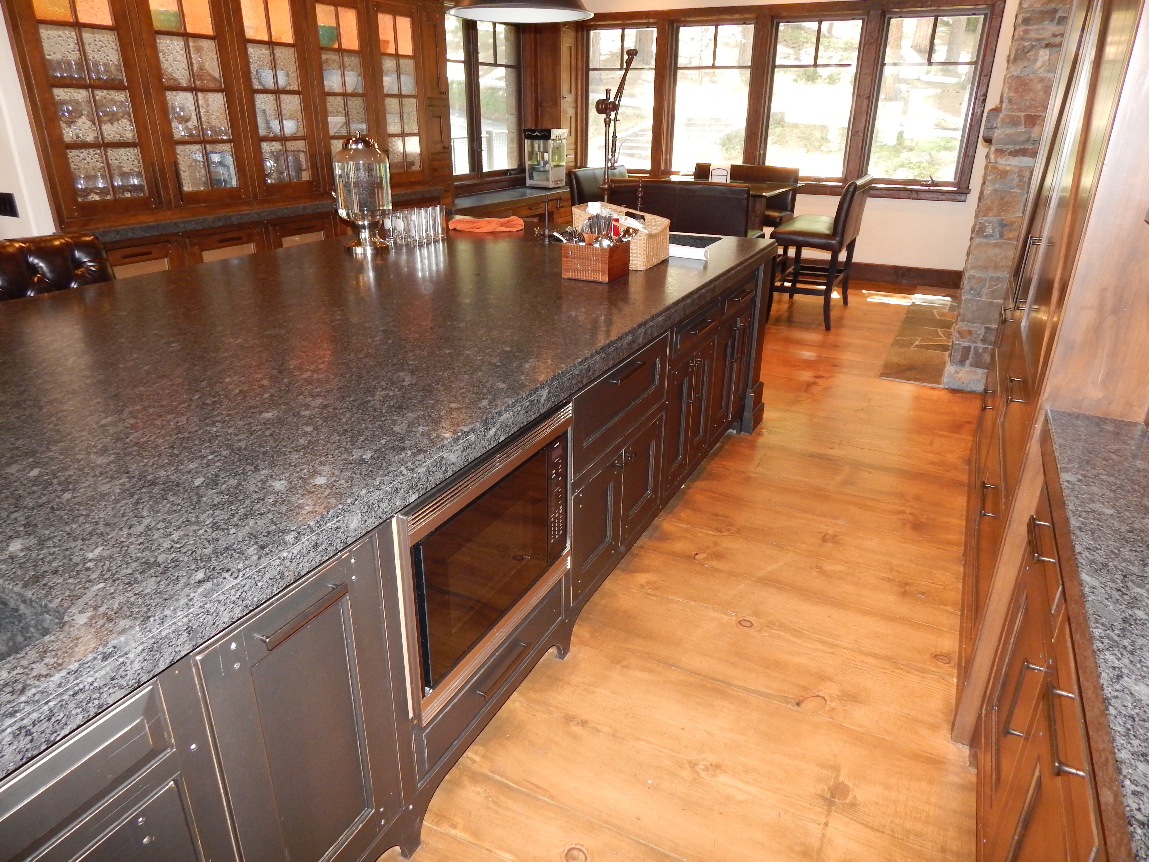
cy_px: 431
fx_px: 763
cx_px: 574
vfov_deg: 58.9
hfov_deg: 73.9
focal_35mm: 23
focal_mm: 4
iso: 360
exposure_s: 1/30
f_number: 3
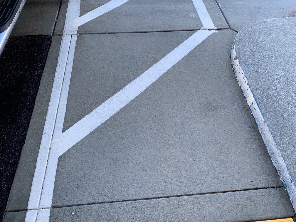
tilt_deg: -54.2
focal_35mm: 26
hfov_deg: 67.3
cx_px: 148
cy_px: 111
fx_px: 222
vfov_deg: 53.1
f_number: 1.8
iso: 25
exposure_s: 1/122
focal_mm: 4.25
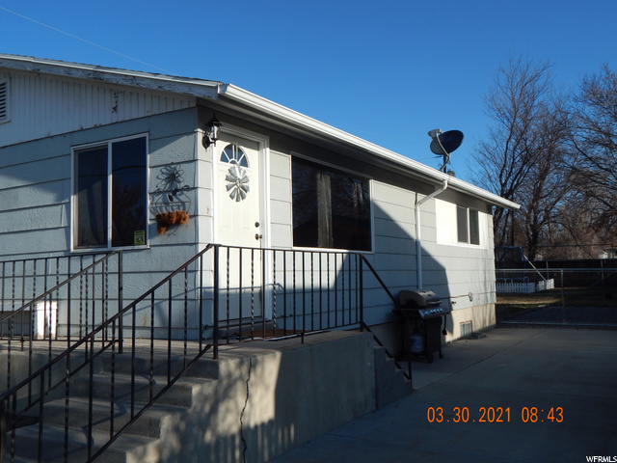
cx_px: 308
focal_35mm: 35
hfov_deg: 52.6
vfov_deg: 40.7
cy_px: 232
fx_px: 624
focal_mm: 6.1
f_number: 6.7
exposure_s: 1/400
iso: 125
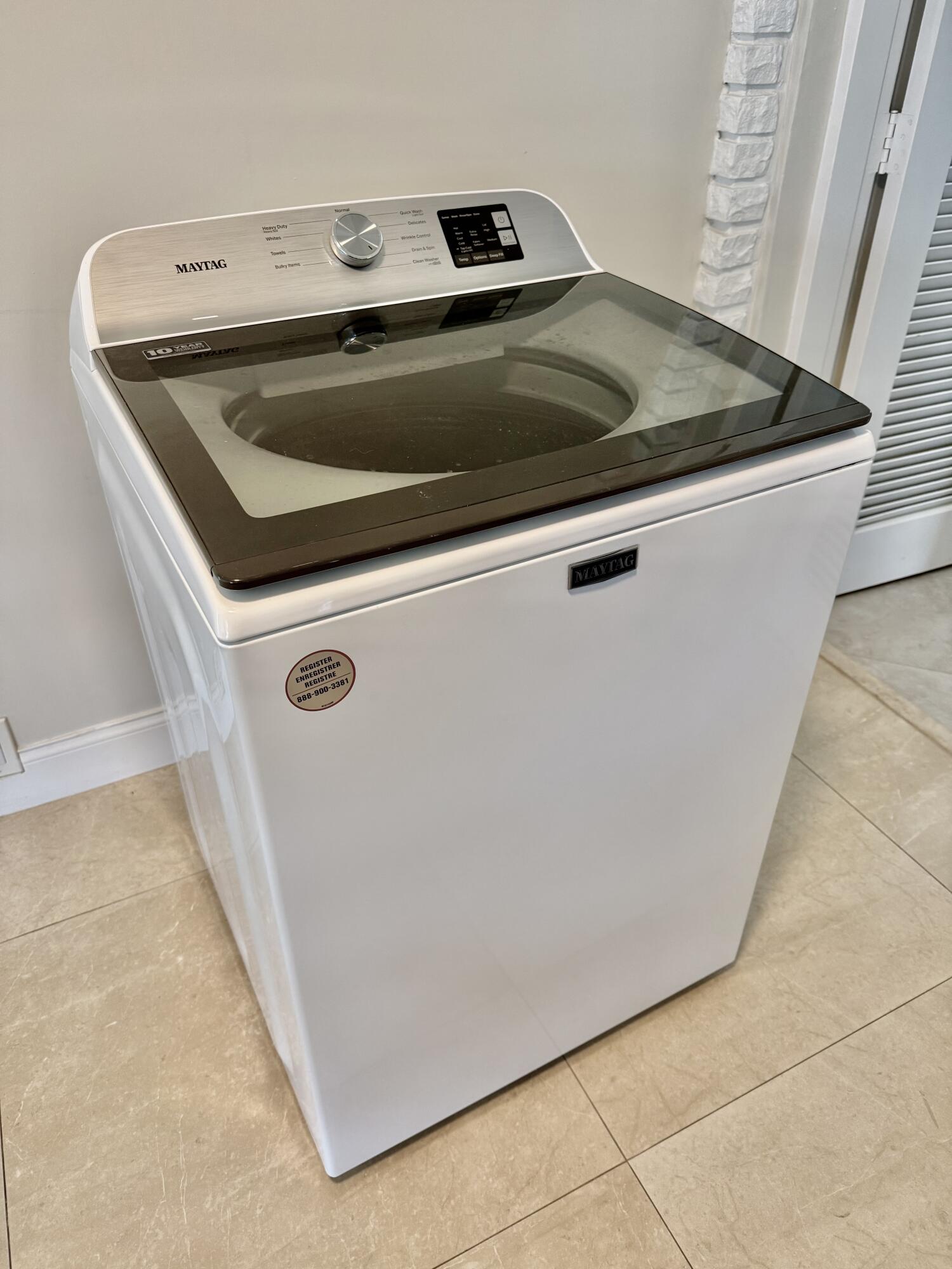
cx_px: 476
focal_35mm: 24
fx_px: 880
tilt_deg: -35.5
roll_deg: -0.3
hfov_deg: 56.8
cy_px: 634
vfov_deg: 71.6
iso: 200
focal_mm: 6.76
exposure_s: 1/82
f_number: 1.78
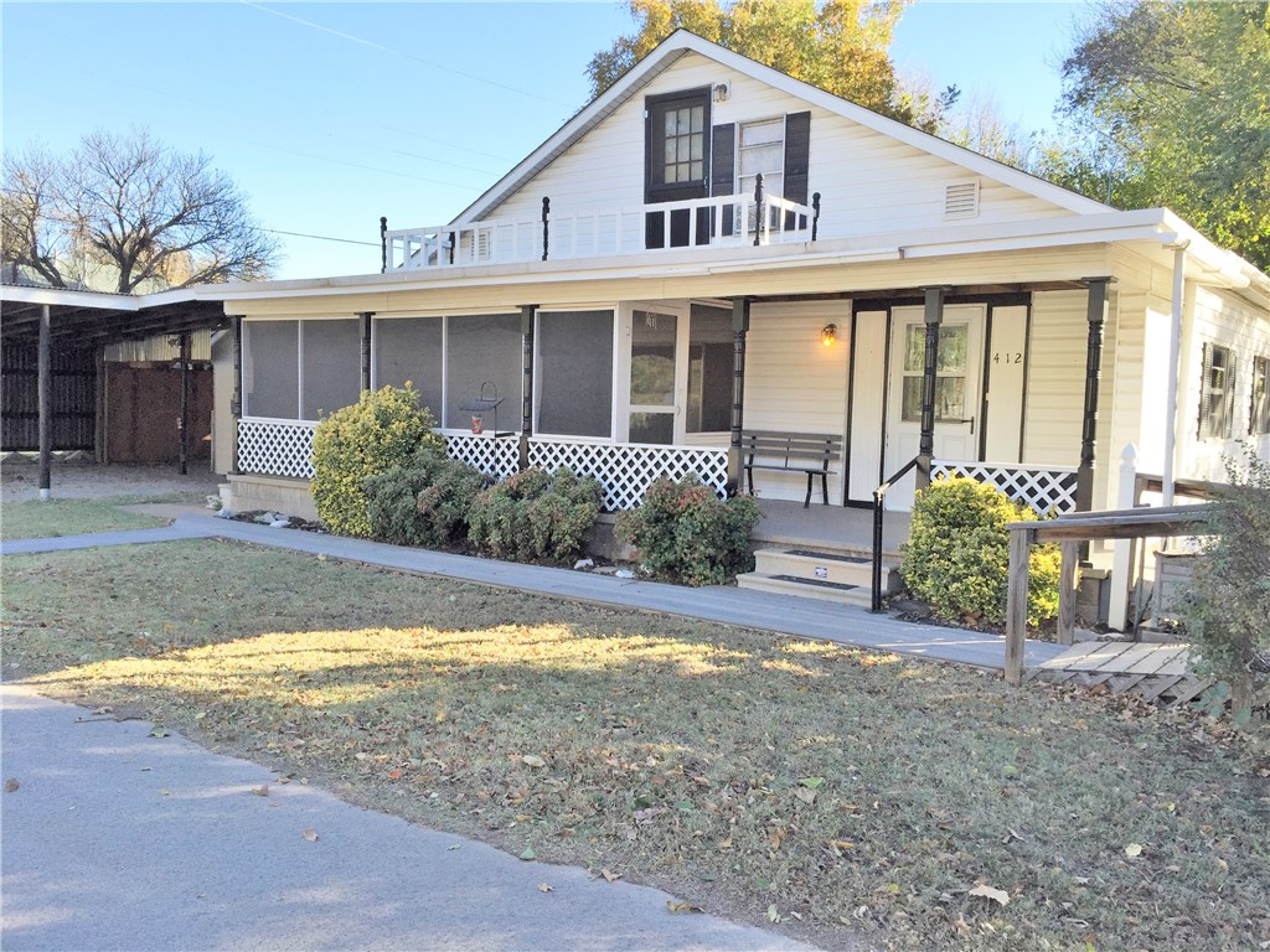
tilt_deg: -3.5
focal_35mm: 29
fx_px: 1064
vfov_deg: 48.2
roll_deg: -1.4
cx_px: 635
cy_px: 476
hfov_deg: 61.7
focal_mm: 4.15
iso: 32
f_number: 2.2
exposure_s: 1/573
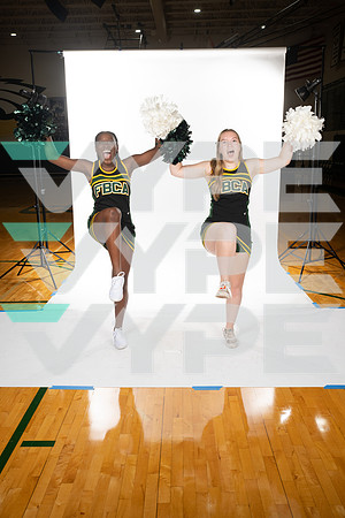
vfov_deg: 55.8
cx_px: 172
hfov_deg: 38.9
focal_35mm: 34
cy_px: 259
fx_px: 489
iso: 640
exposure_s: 1/400
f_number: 8
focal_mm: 34
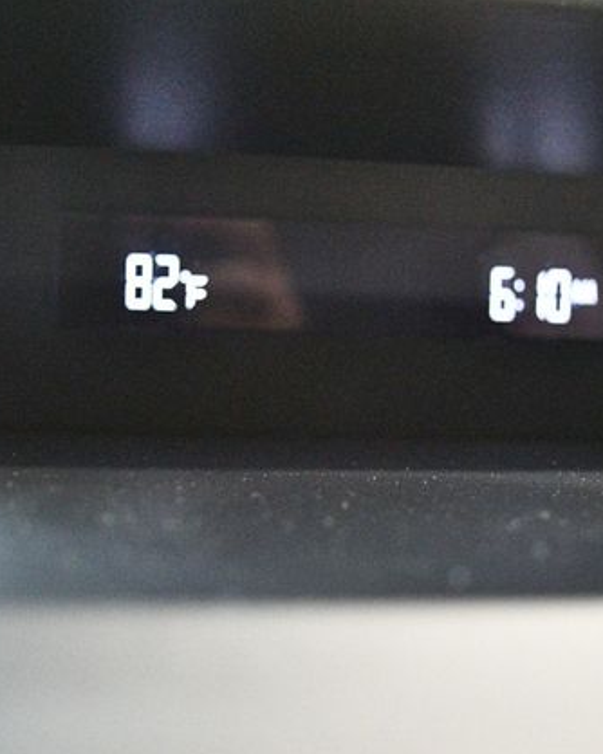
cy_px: 375
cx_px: 359
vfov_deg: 33.6
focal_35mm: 56
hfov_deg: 27.1
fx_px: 1250
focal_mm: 26
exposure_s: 1/60
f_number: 4.2
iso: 12800
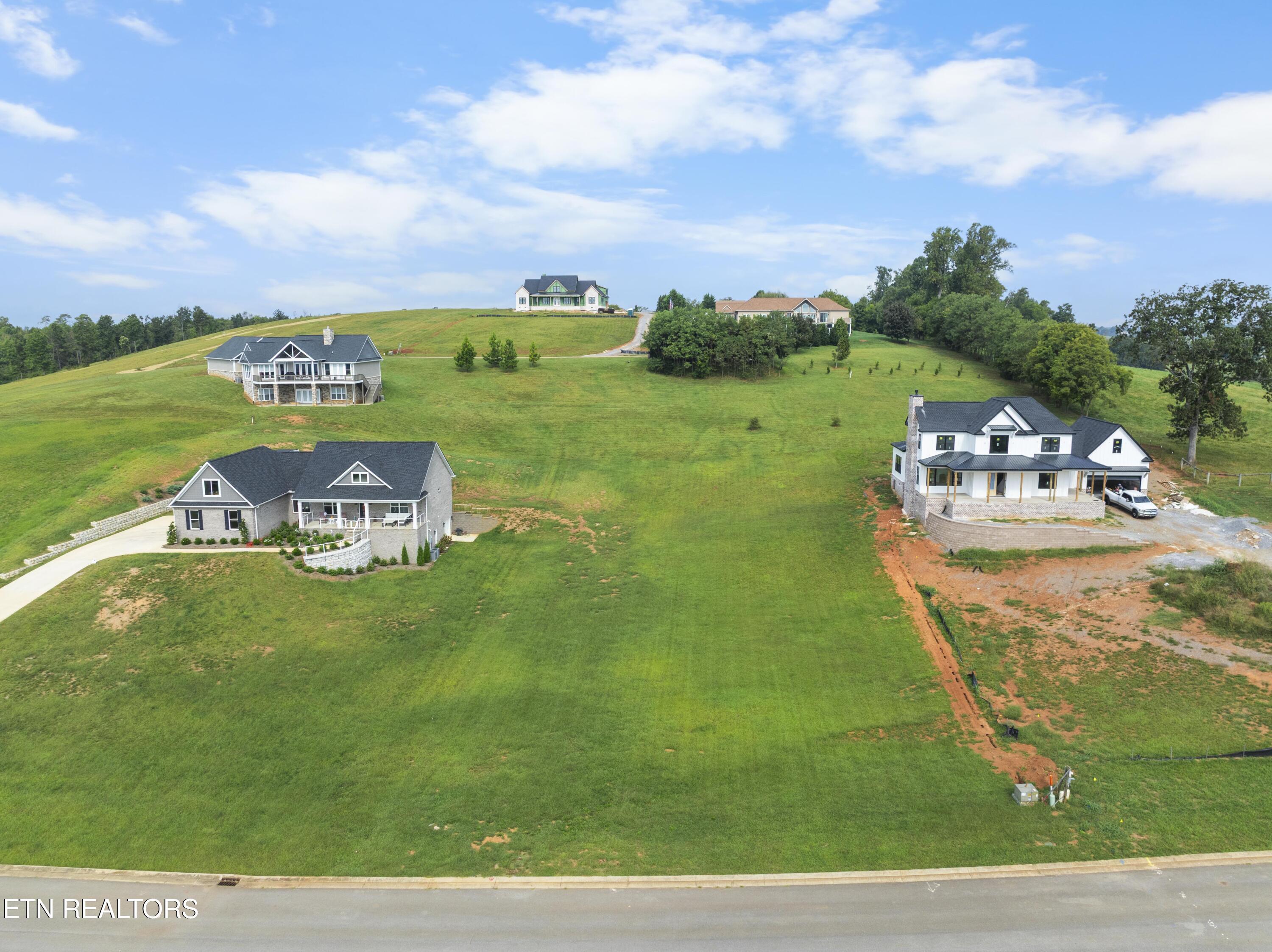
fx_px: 881
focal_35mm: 24
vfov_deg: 56.8
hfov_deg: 71.6
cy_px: 476
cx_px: 636
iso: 100
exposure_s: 1/200
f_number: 2.8
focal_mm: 12.29
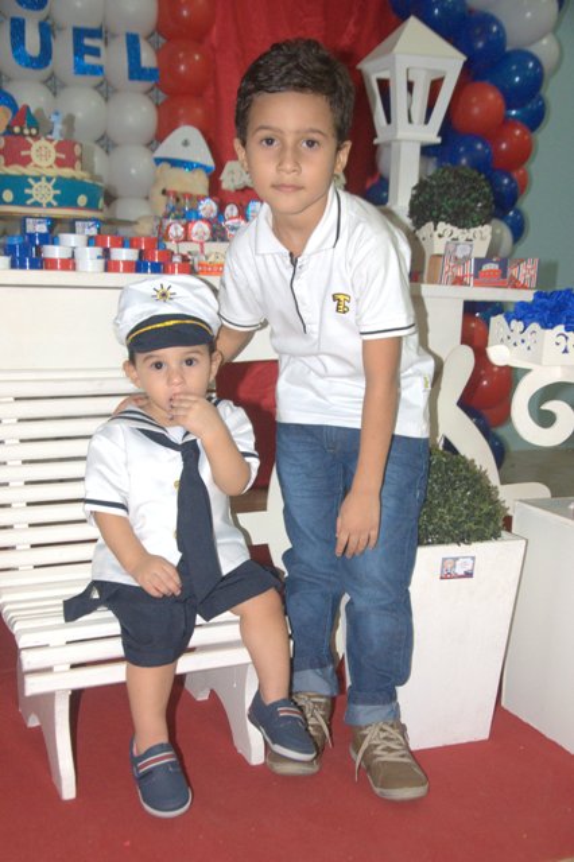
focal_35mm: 48
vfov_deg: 41.1
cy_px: 431
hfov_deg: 28.0
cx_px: 287
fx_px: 1149
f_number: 4.2
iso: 800
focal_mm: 32
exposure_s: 1/60
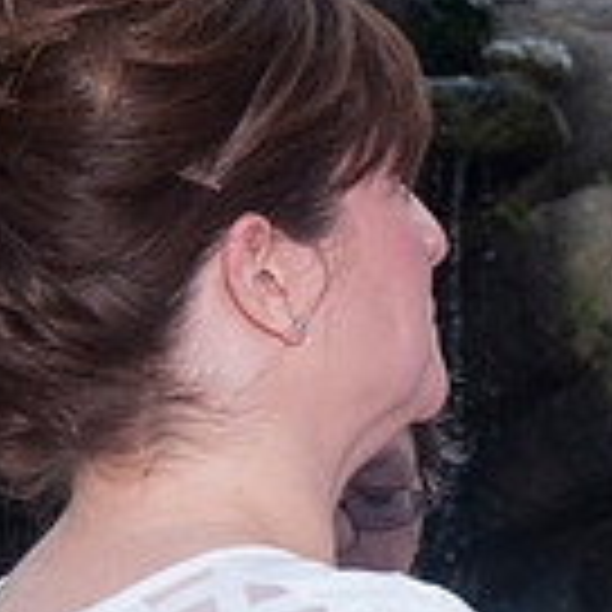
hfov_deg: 6.6
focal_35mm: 260
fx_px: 5201
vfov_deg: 6.7
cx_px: 964
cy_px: 420
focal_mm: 38
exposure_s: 1/250
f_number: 5.6
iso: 200
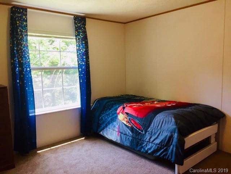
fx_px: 194
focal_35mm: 29
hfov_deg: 61.7
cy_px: 87
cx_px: 116
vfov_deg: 48.2
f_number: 2.2
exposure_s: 1/30
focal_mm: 4.15
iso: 32
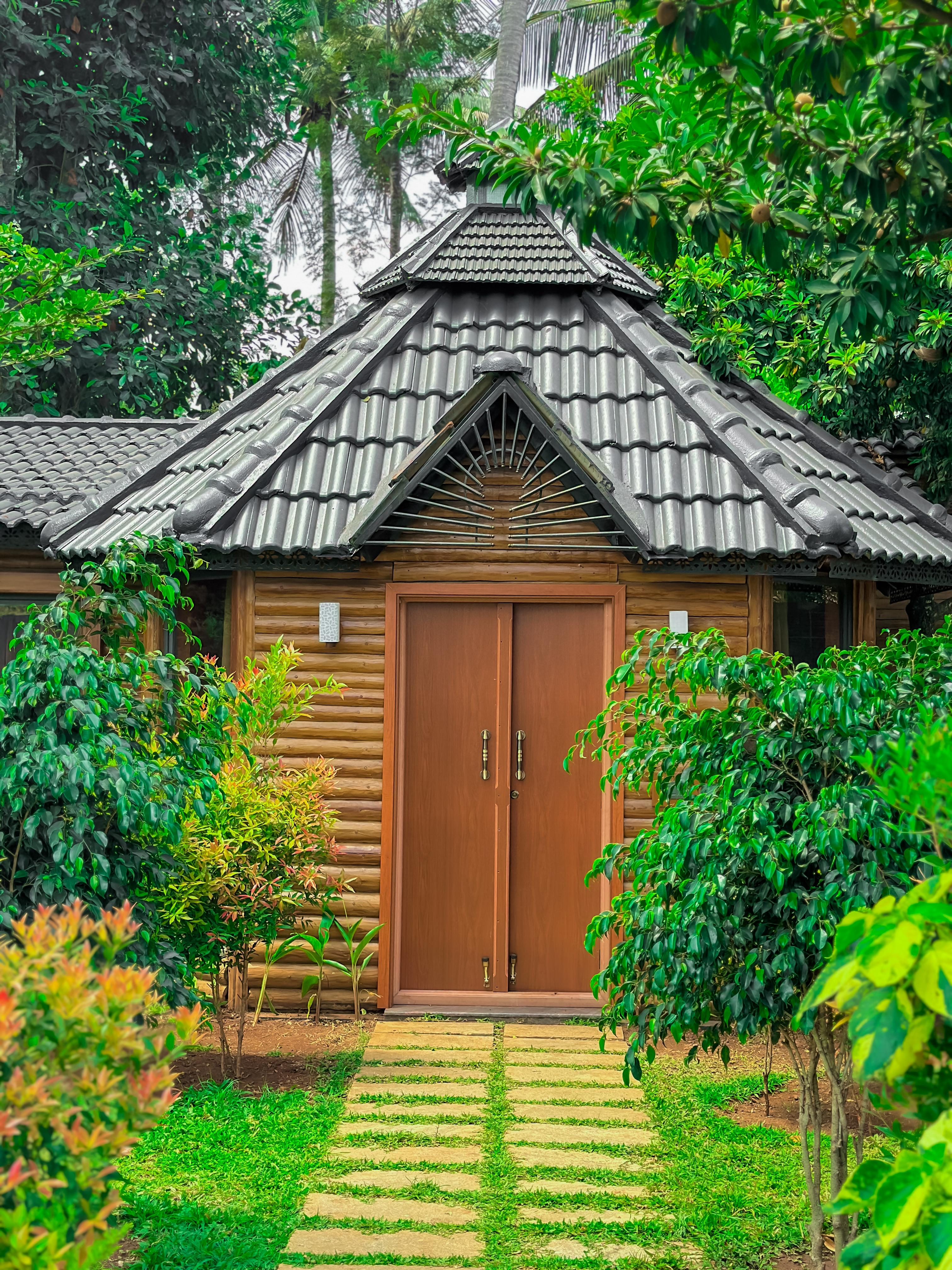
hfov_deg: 30.3
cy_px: 635
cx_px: 476
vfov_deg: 39.7
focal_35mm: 48
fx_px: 1760
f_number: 1.8
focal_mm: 6.86
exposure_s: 1/380
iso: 80
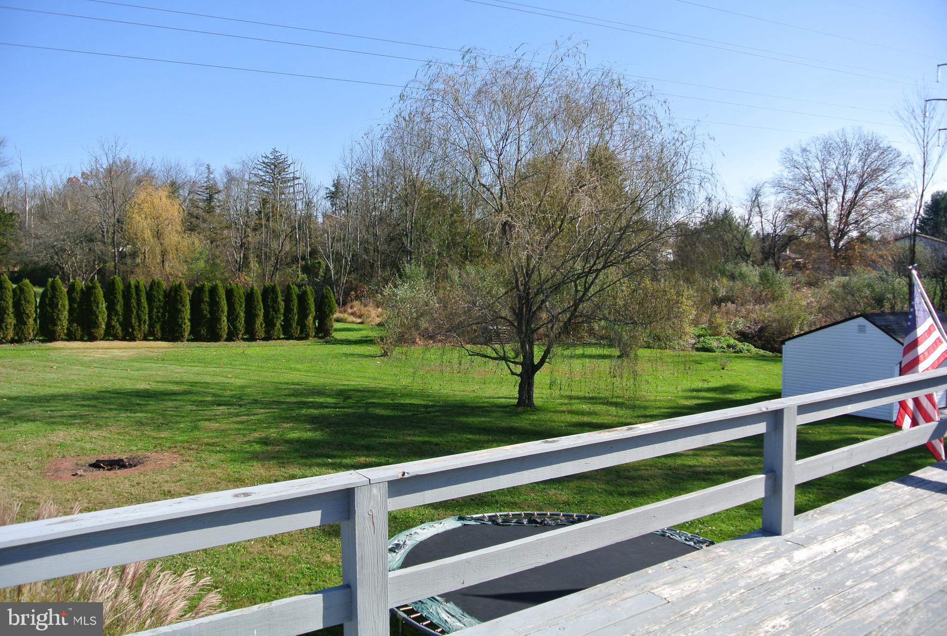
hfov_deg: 67.3
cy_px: 318
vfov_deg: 48.1
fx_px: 712
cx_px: 474
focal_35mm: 27
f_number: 4.5
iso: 100
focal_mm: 10
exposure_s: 1/500
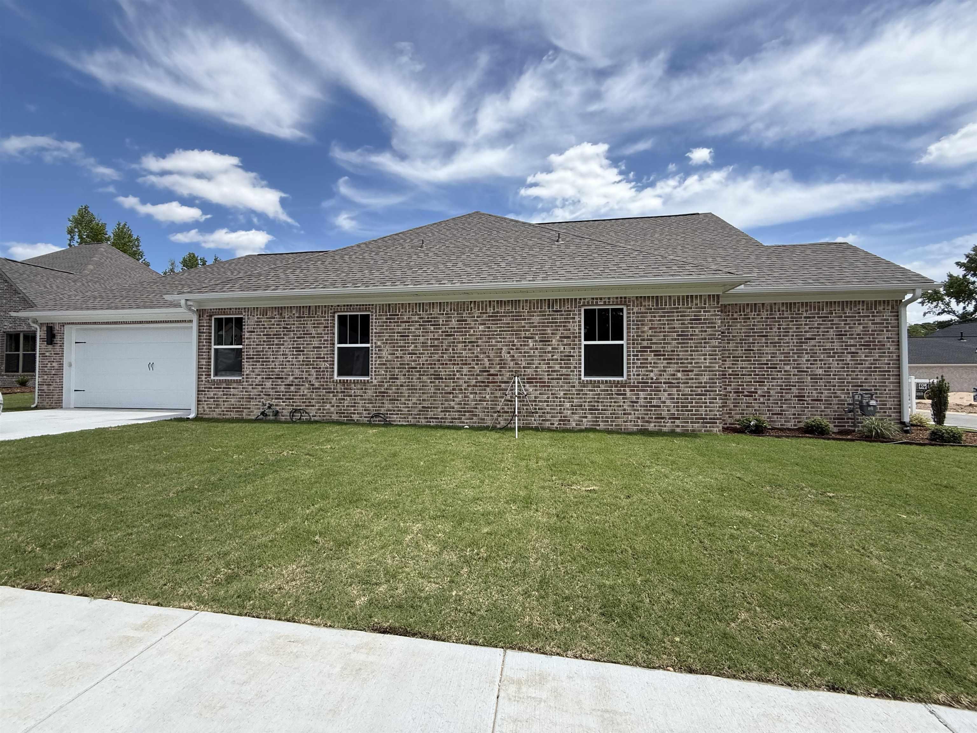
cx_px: 488
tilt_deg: +1.6
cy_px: 366
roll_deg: -0.3
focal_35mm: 14
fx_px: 395
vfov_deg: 85.7
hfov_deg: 102.1
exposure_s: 1/1534
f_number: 2.2
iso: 80
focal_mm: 2.22
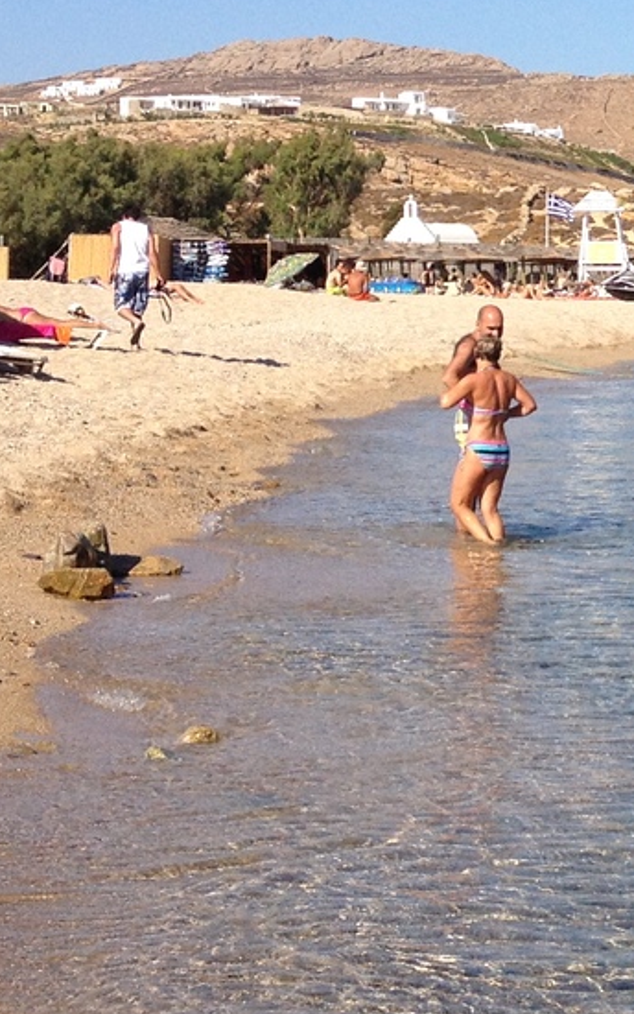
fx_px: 2984
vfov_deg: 19.2
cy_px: 301
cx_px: 1016
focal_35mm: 108
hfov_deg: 11.5
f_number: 2.4
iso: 50
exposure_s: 1/2045
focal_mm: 4.28
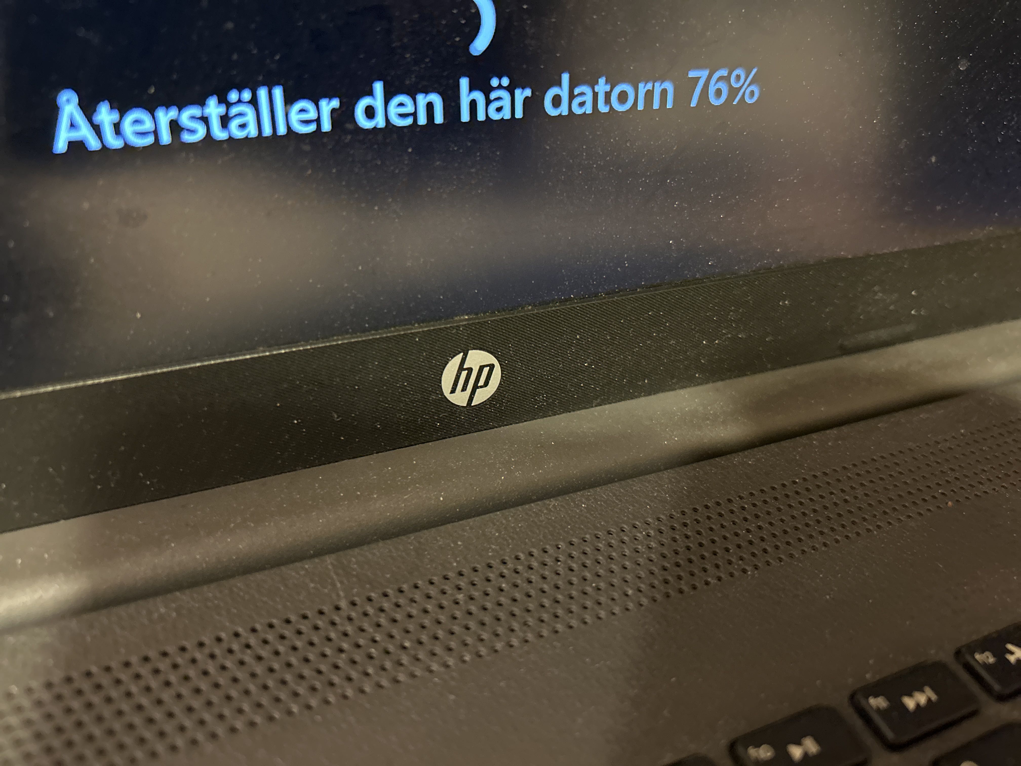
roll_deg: -4.1
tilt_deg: -36.4
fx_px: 767
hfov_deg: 67.3
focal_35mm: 26
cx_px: 510
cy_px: 383
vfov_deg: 53.1
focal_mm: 5.7
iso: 640
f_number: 1.5
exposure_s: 1/25
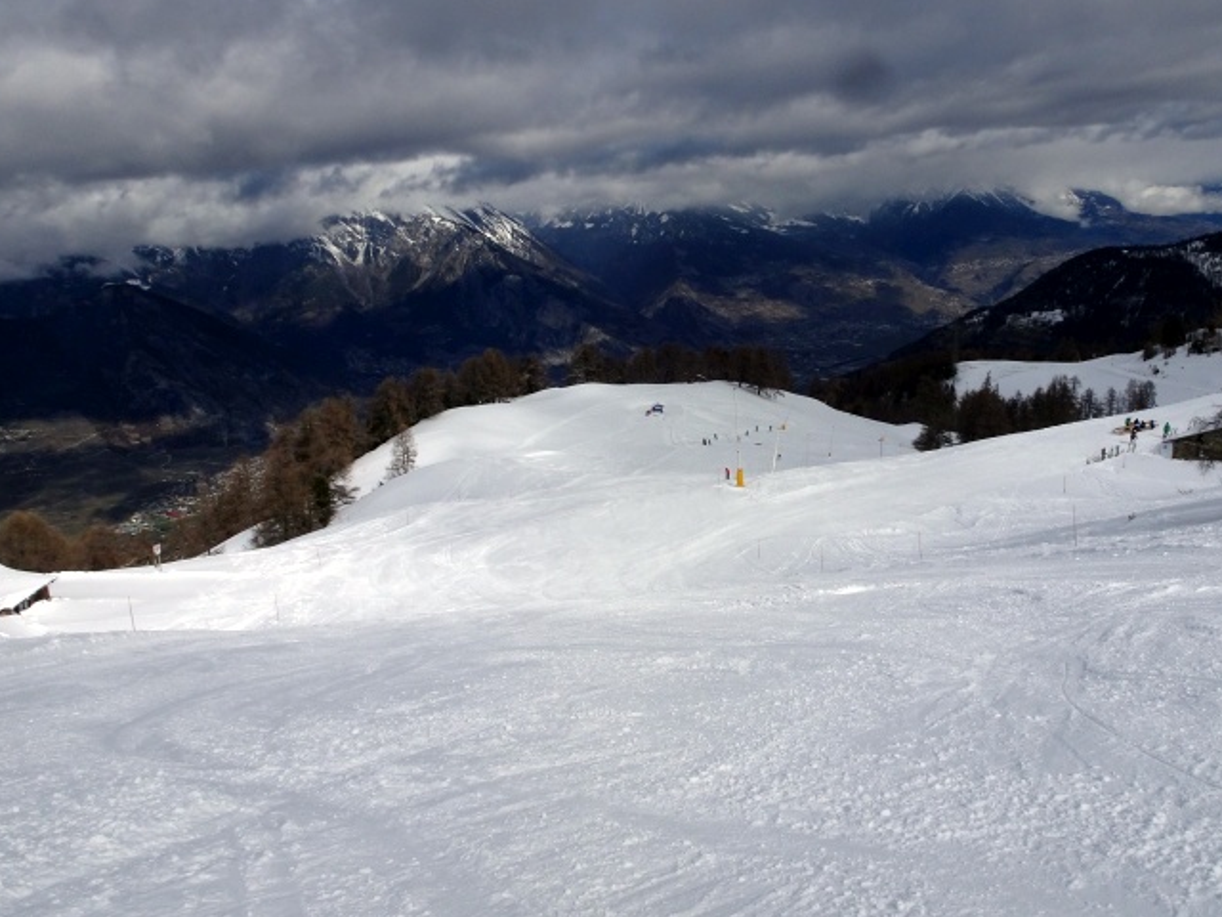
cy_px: 420
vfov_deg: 46.8
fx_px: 1059
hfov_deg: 59.7
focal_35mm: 30
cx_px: 697
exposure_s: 1/2000
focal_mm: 4.1
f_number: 5
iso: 80
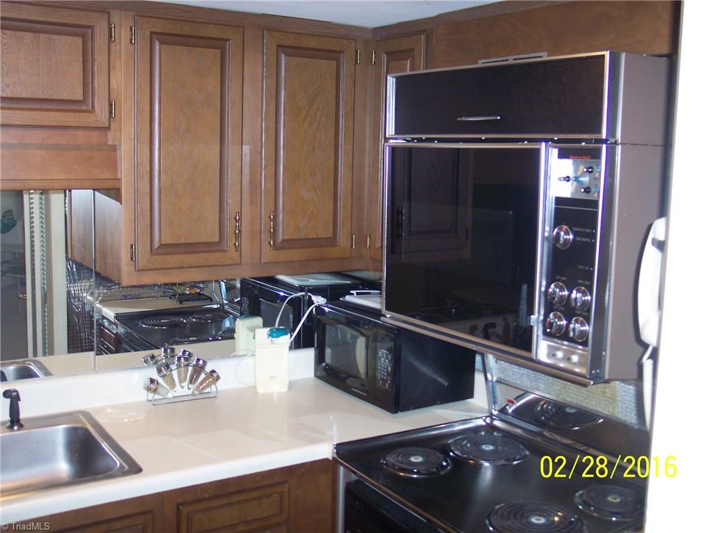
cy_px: 266
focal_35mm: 38
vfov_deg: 37.7
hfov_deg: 49.0
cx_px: 356
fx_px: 782
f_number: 2.8
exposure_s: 1/30
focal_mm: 8
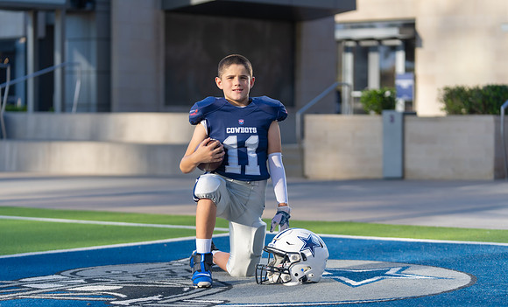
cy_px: 165
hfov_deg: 21.0
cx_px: 254
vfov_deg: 12.8
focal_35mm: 100
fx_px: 1373
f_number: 2.8
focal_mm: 96
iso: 100
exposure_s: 1/640
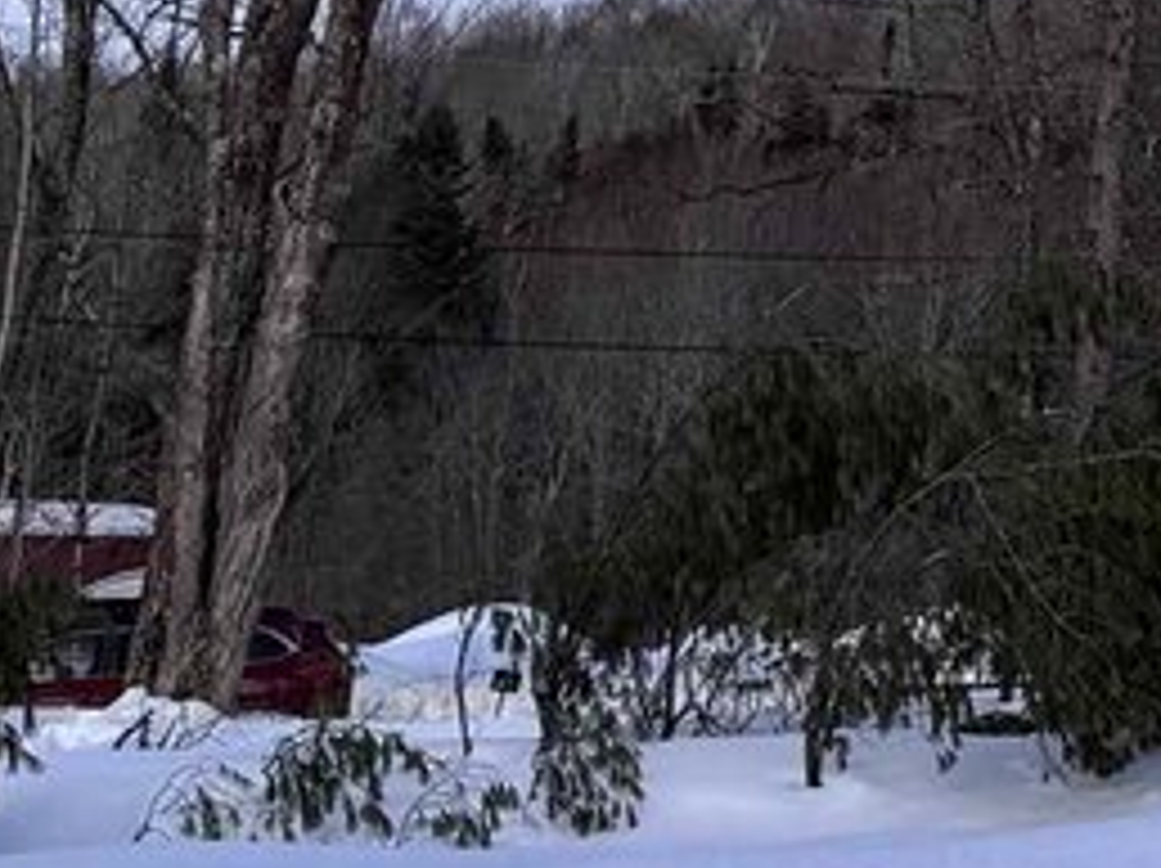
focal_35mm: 149
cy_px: -724
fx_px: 4993
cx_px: 1827
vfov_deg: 9.4
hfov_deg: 12.5
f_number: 1.78
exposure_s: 1/3597
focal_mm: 6.76
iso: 80
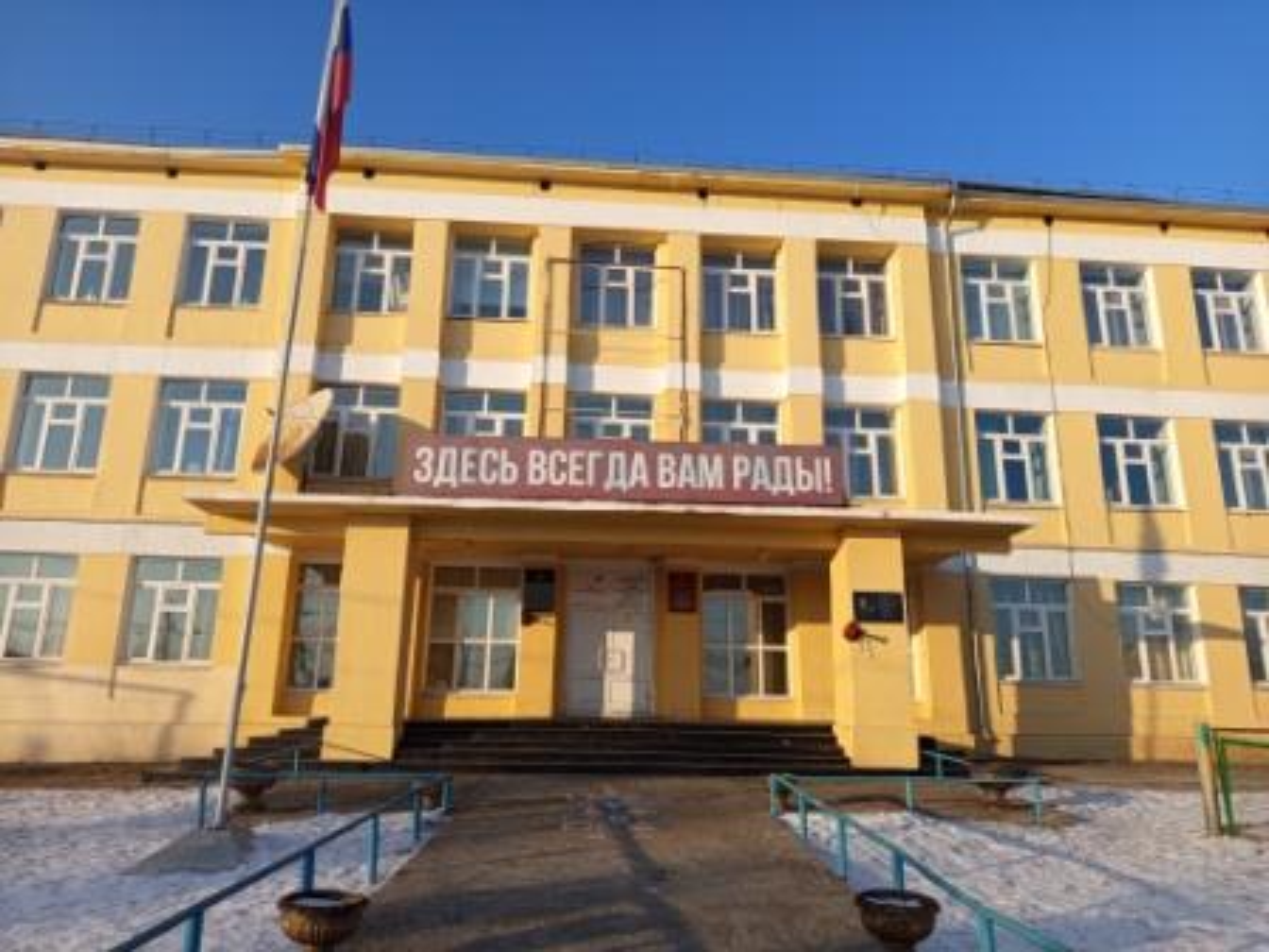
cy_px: 476
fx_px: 880
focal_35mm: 24
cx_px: 634
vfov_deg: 56.8
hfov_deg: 71.6
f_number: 1.7
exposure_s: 1/600
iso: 50
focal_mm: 5.24
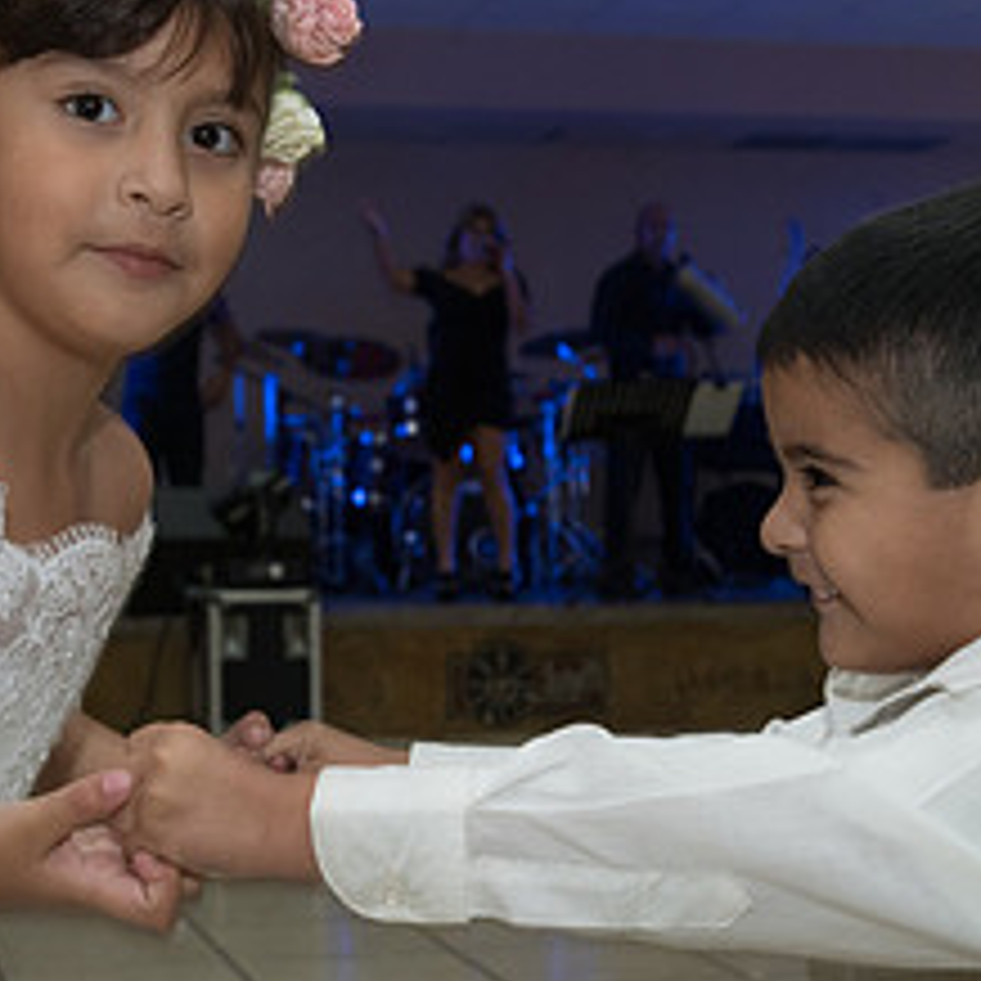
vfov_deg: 21.9
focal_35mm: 79
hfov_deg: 21.9
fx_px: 2533
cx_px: 418
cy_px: 565
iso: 1600
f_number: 4
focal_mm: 35
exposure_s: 1/100
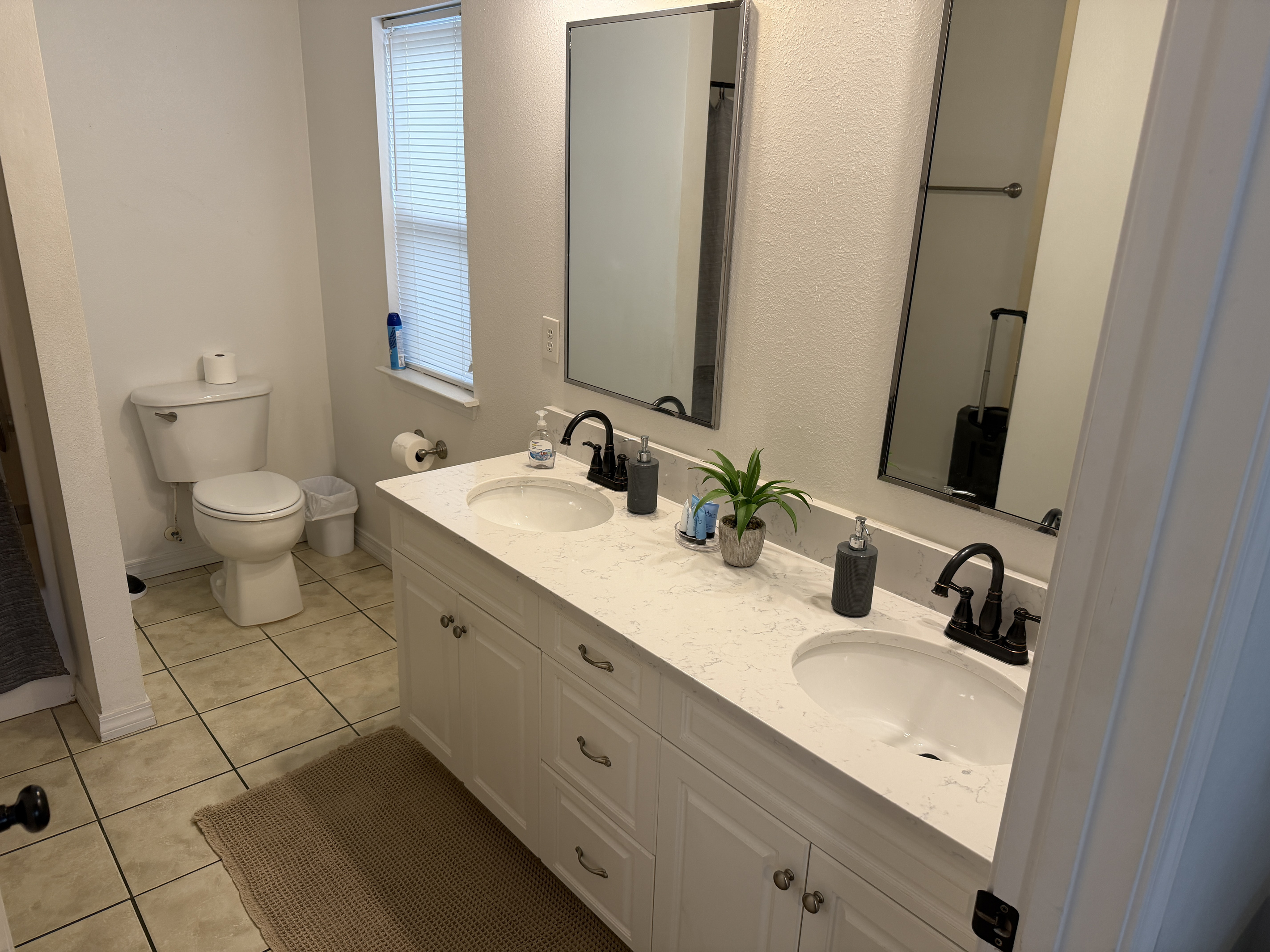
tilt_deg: -18.7
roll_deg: -1.9
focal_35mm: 24
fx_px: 881
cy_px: 476
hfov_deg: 71.6
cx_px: 635
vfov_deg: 56.8
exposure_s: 1/120
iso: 160
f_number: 1.78
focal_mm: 6.76
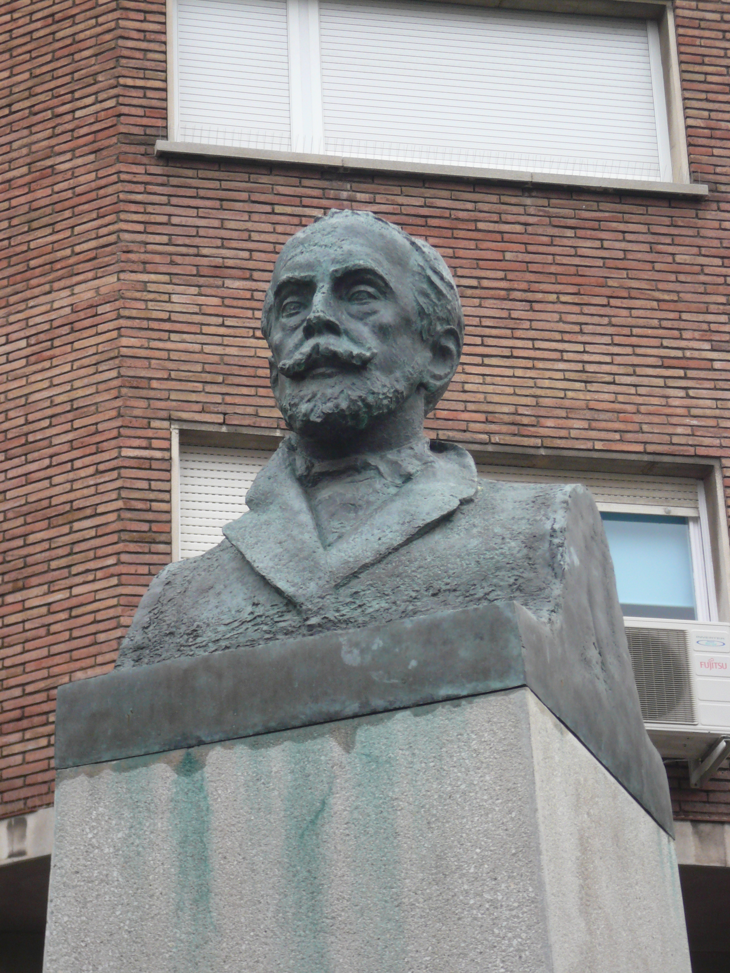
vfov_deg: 19.3
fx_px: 2868
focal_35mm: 102
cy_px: 486
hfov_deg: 14.5
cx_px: 365
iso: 100
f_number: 5.6
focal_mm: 16.8
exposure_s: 1/50
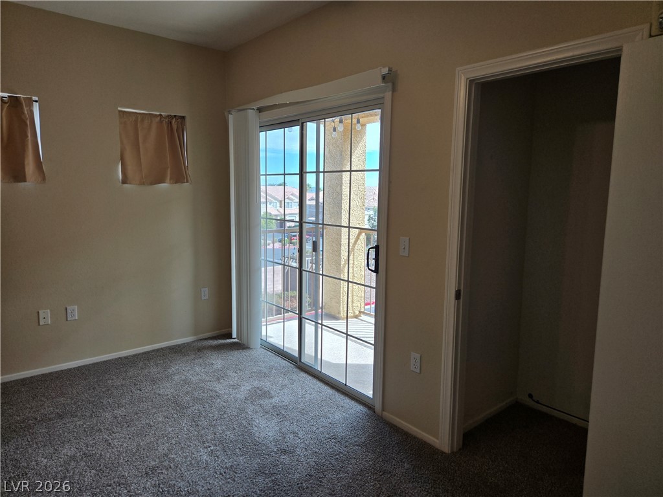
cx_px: 332
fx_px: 441
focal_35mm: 23
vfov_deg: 58.9
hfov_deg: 73.9
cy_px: 248
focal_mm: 5.4
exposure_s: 1/554
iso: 80
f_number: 1.8
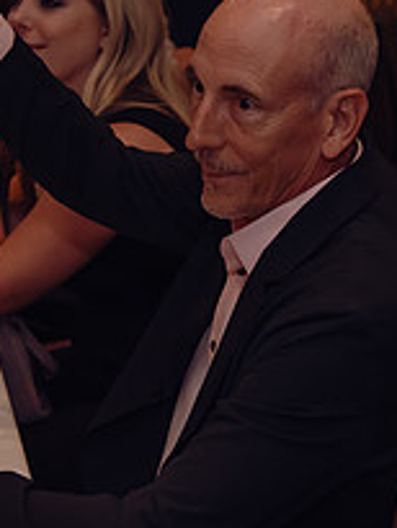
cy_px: 202
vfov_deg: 15.0
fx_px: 2001
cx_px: 152
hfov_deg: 11.3
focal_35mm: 131
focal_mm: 40
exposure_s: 1/200
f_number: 4
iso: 3200
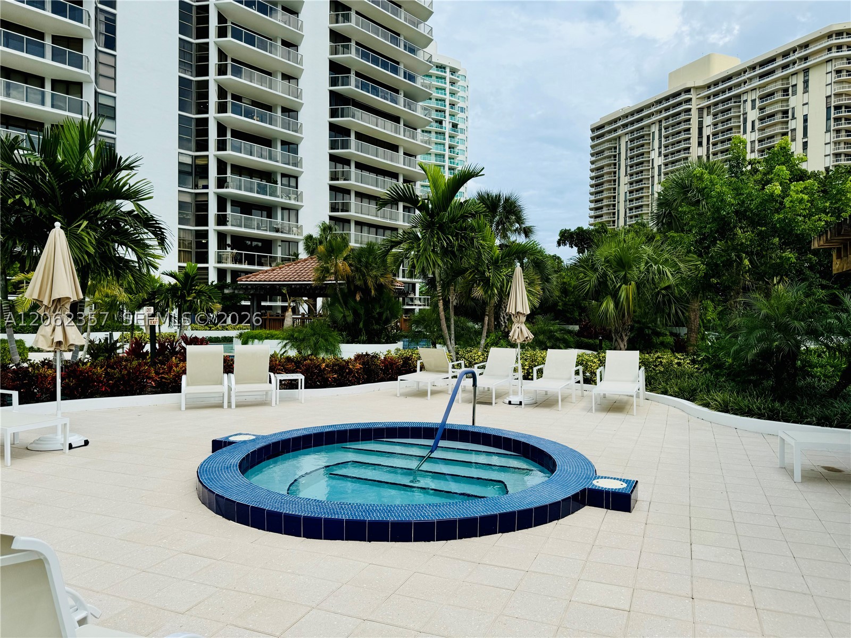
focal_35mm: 24
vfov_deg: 56.8
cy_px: 319
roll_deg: -0.5
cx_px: 426
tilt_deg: -0.4
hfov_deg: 71.6
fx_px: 590
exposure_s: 1/4762
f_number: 1.78
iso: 80
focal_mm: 6.76
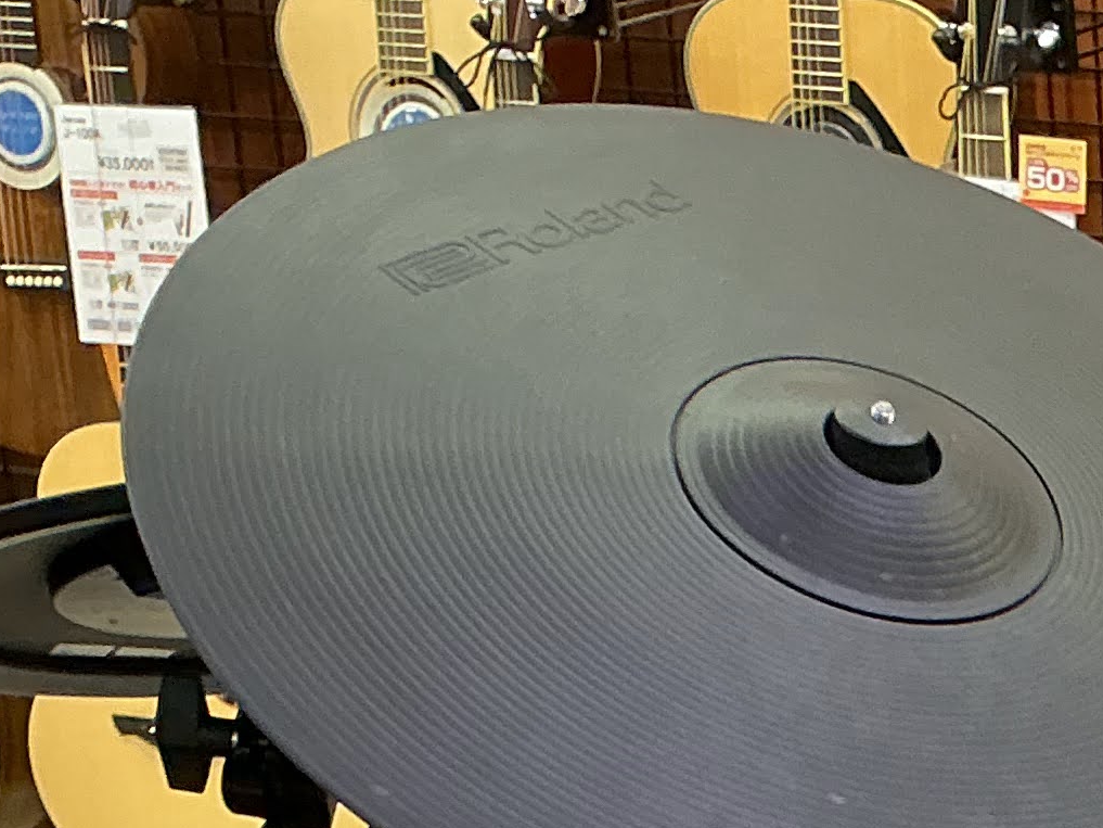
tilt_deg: -23.7
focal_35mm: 115
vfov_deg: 12.2
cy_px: 1310
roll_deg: -2.0
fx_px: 3665
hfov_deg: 15.1
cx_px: 1898
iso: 80
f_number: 1.8
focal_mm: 3
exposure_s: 1/60
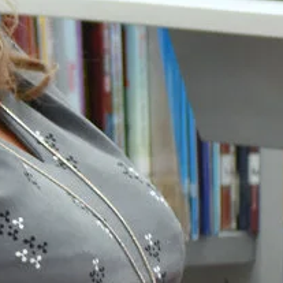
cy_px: 71
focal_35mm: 1035
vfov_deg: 1.7
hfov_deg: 1.7
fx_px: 9576
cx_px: -106
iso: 900
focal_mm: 105
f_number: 4.5
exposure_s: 1/60
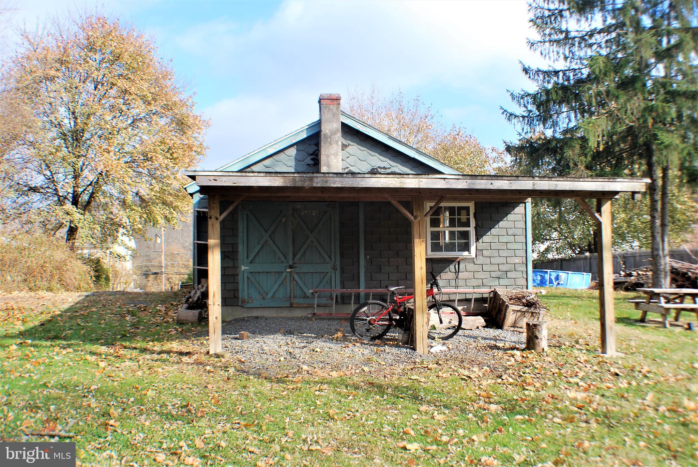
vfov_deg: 30.9
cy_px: 234
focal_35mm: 44
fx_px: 844
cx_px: 349
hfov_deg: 44.9
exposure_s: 1/160
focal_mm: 29
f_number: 6.3
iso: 100
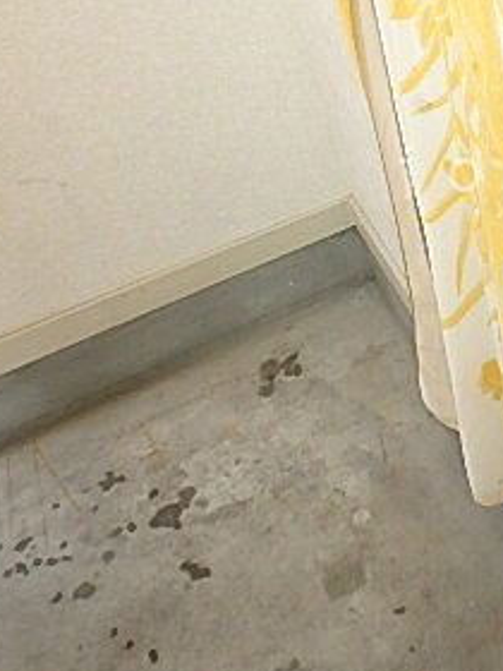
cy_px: 170
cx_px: 558
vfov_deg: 38.7
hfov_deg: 27.6
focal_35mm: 48
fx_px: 930
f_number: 3.5
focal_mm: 3.7
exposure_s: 1/50
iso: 200
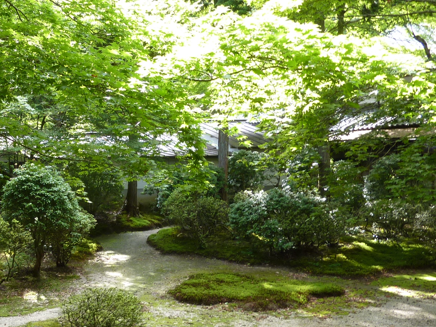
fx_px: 554
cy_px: 167
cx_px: 102
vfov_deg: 32.9
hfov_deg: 41.5
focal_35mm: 44
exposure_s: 1/30
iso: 80
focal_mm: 4.1
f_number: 3.3
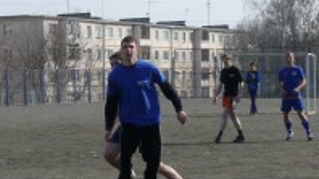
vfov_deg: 9.0
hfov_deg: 15.4
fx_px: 1141
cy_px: 123
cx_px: -45
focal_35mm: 135
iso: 100
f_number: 5.6
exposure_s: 1/400
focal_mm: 7.4
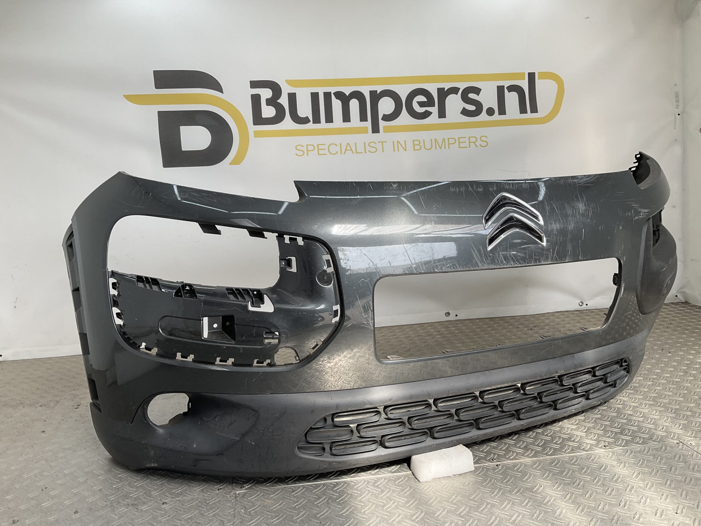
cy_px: 263
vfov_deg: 48.2
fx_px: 587
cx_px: 350
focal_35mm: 29
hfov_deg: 61.7
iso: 16
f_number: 1.8
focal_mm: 3
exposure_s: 1/268
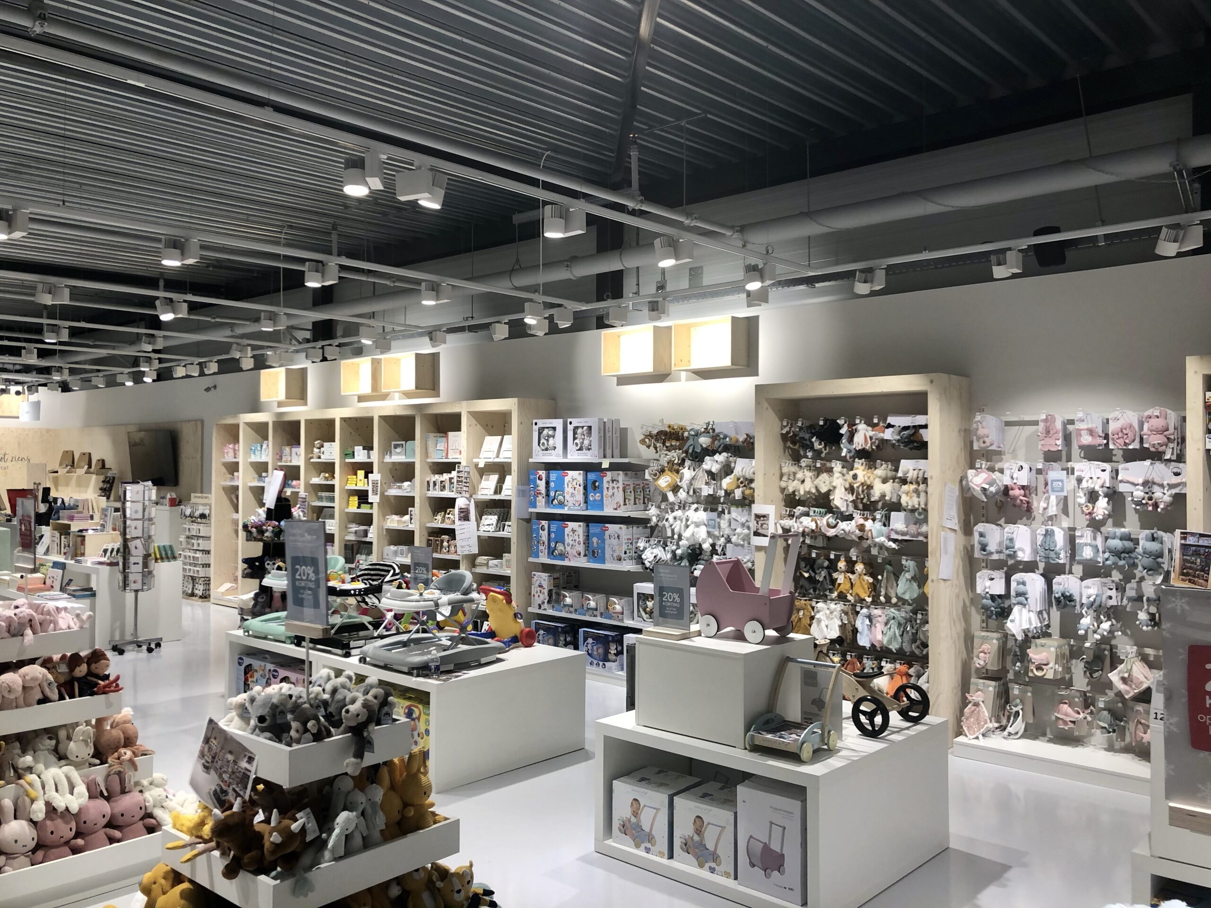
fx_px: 980
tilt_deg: +0.7
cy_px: 454
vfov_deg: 49.7
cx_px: 606
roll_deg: +0.6
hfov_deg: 63.4
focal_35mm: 28
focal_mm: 4
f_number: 1.8
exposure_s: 1/100
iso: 40
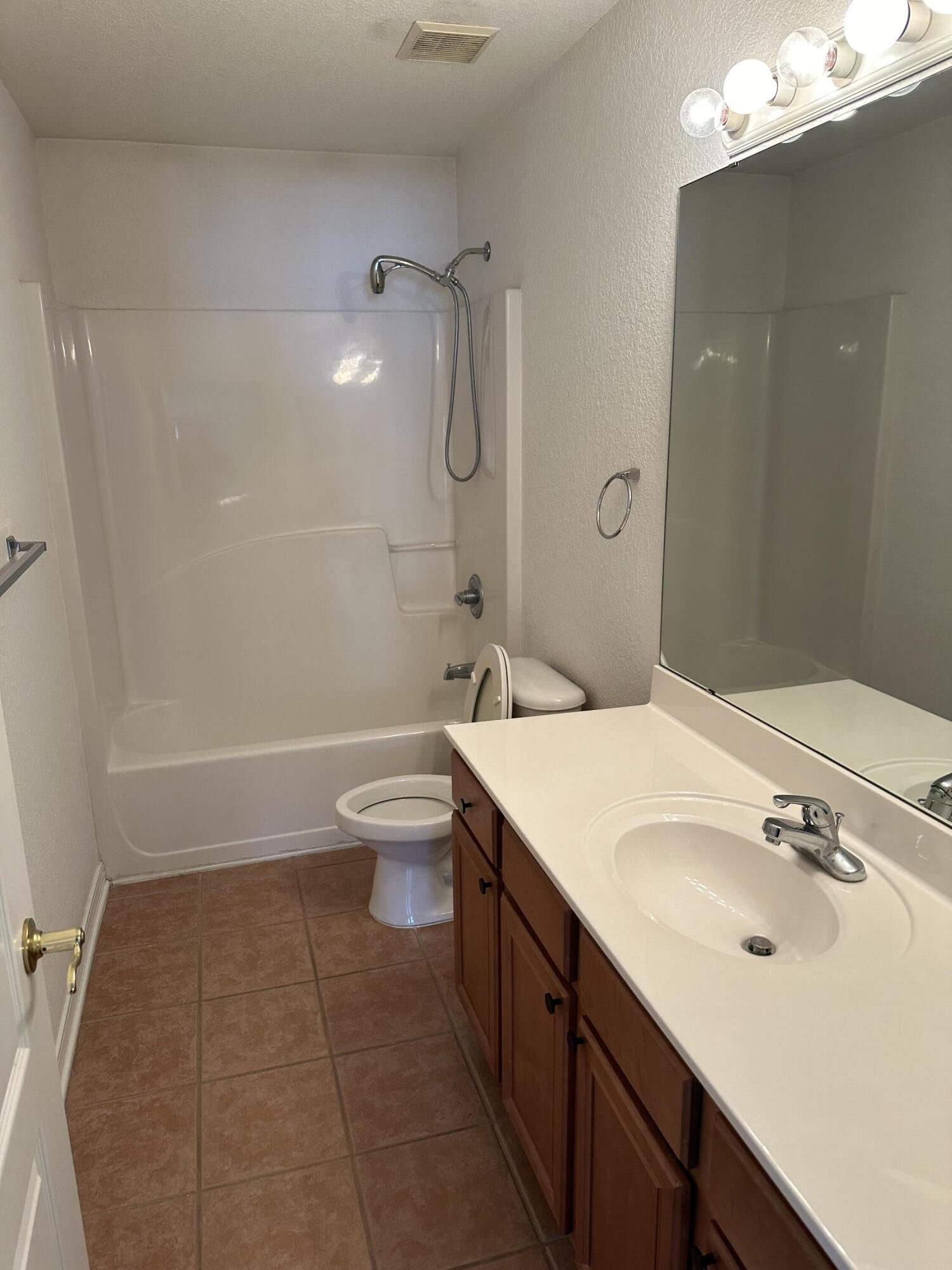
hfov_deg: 56.8
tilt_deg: -12.5
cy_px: 635
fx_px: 880
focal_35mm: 24
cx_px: 476
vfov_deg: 71.6
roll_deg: +0.7
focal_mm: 6.86
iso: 125
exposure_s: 1/120
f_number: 1.78
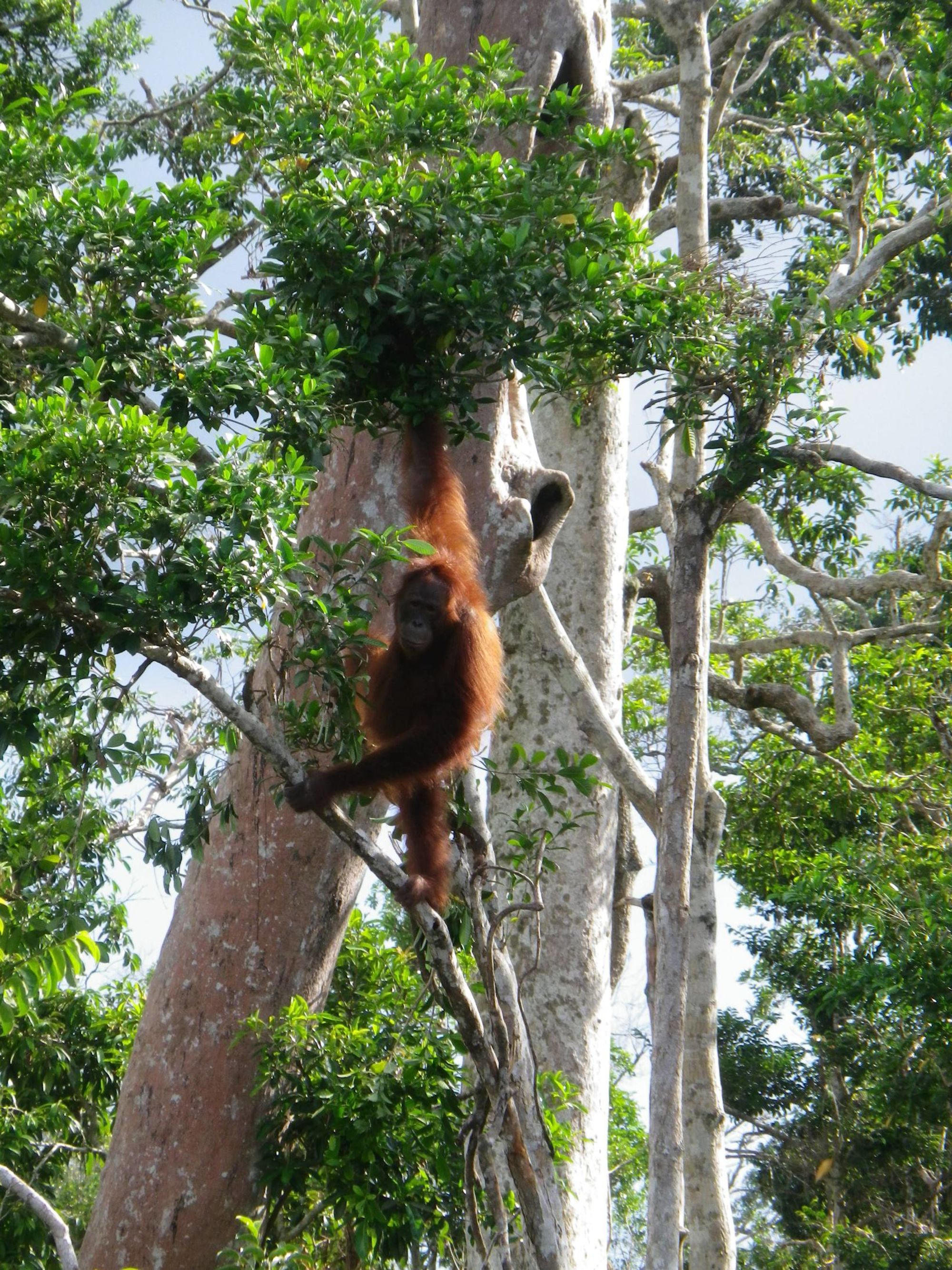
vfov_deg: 7.1
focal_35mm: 280
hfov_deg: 5.3
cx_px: 476
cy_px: 635
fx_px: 10268
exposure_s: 1/160
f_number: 5.9
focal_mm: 50
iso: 160
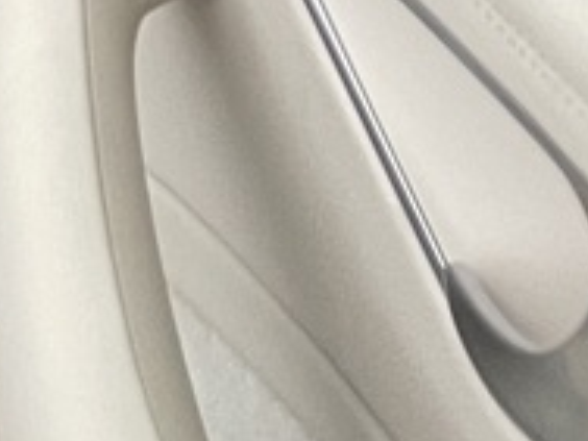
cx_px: -1248
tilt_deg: -14.2
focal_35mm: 192
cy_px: -794
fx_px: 3261
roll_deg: -1.3
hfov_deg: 8.4
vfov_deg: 7.1
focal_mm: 5.1
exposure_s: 1/50
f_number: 1.6
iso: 160
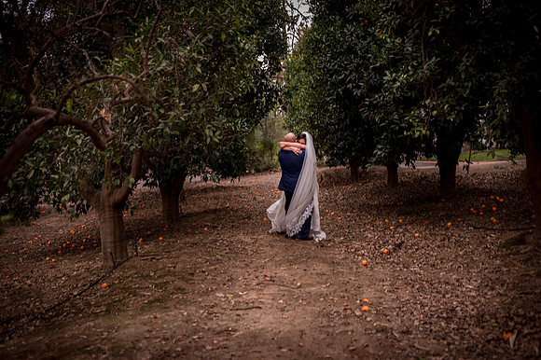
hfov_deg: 48.5
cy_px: 180
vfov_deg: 33.4
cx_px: 270
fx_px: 601
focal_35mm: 40
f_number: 2
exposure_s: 1/80
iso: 100
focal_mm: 40
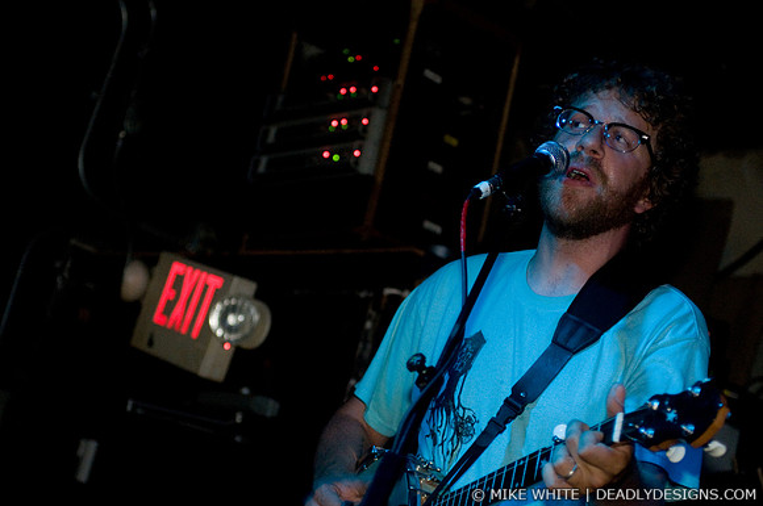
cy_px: 253
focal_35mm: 87
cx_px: 382
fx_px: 1841
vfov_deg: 15.7
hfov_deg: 23.4
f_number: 2.8
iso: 1000
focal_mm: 58
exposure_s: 1/40
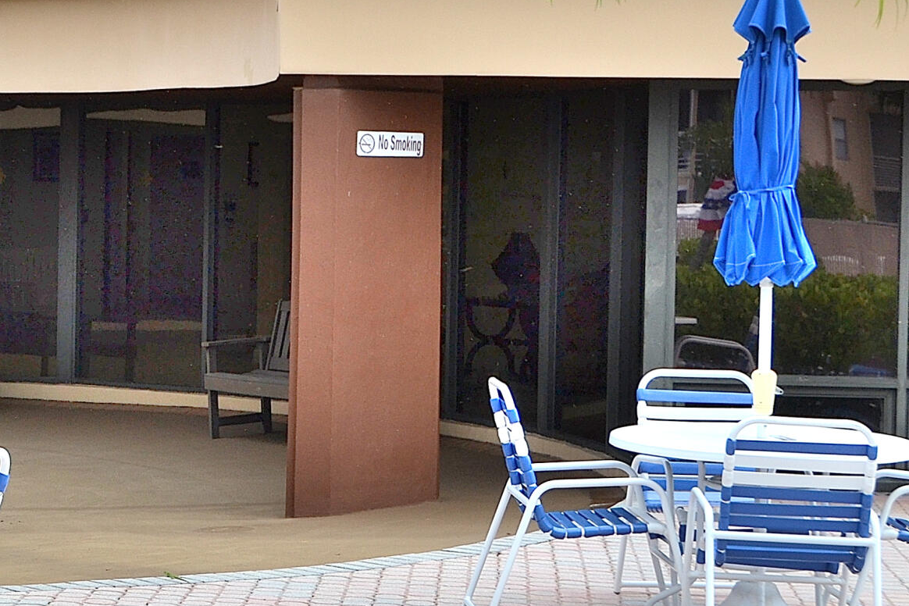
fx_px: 2929
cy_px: 227
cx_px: -128
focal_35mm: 116
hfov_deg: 17.0
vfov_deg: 11.8
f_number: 8
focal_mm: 30
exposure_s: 1/250
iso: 100
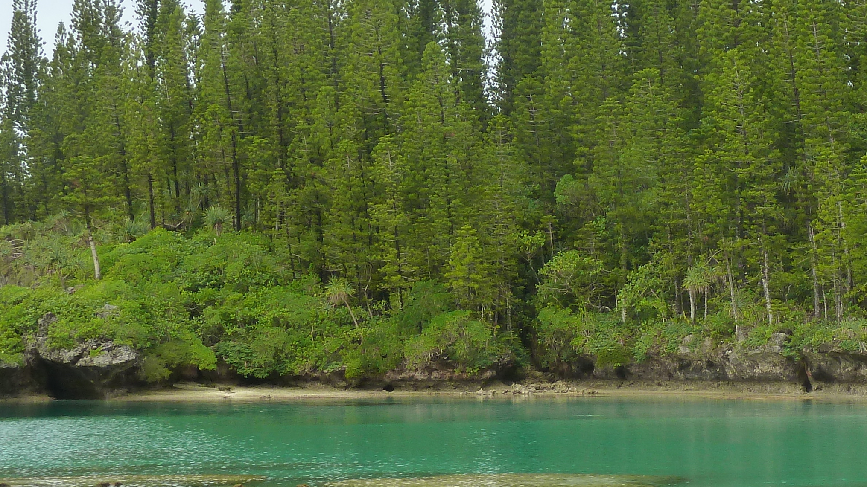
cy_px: 291
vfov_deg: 11.8
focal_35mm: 103
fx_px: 2368
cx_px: 657
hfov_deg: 20.6
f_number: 3.8
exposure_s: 1/60
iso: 125
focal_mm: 7.9
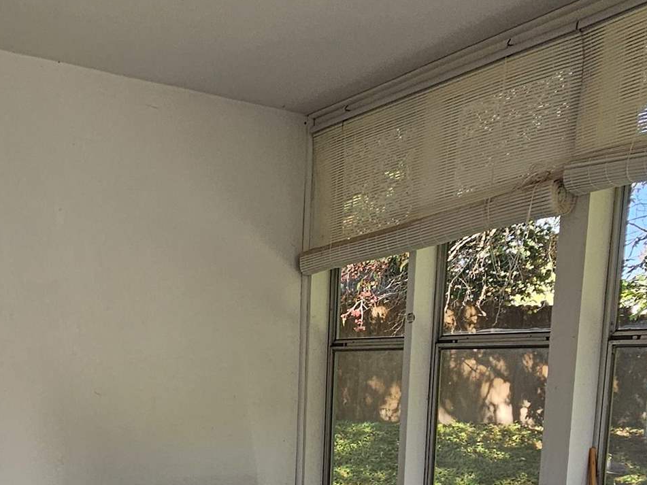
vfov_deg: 31.3
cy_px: 507
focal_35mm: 42
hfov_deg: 40.8
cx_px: 48
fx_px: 785
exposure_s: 1/120
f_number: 2.2
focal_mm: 2.2
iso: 50
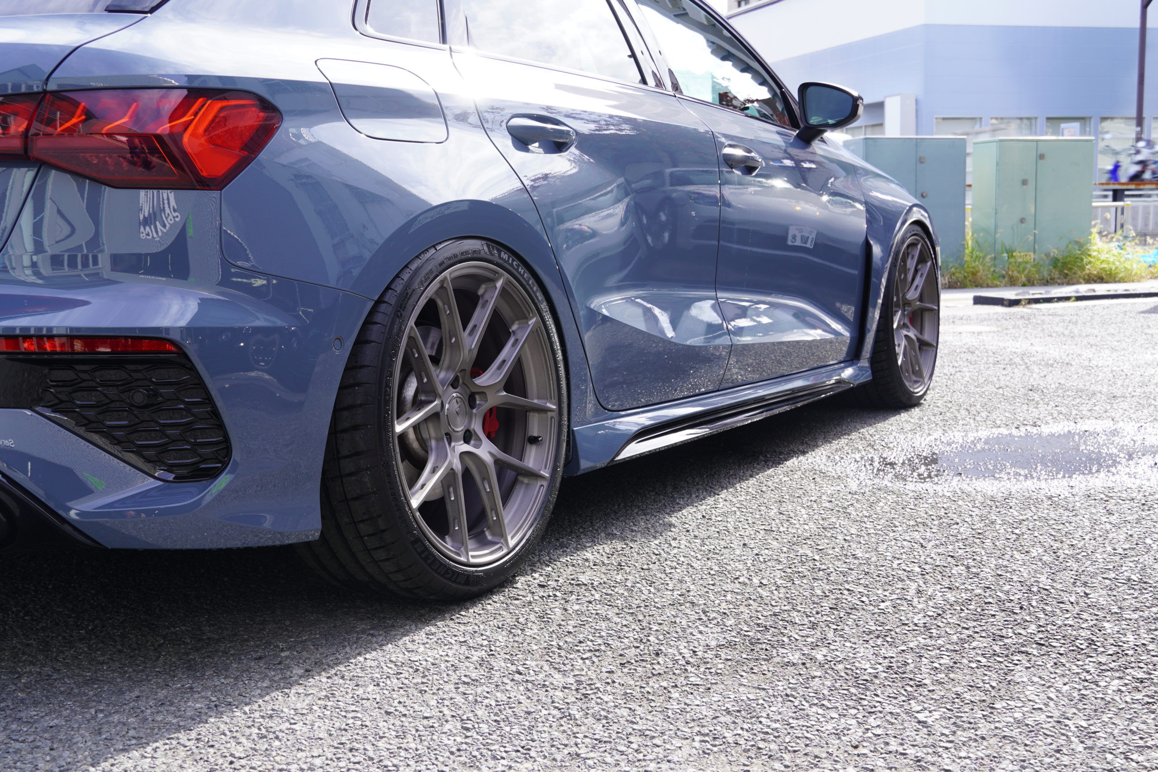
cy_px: 386
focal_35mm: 45
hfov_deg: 43.6
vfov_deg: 29.9
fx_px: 1447
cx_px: 579
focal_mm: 30
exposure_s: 1/100
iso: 100
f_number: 6.3
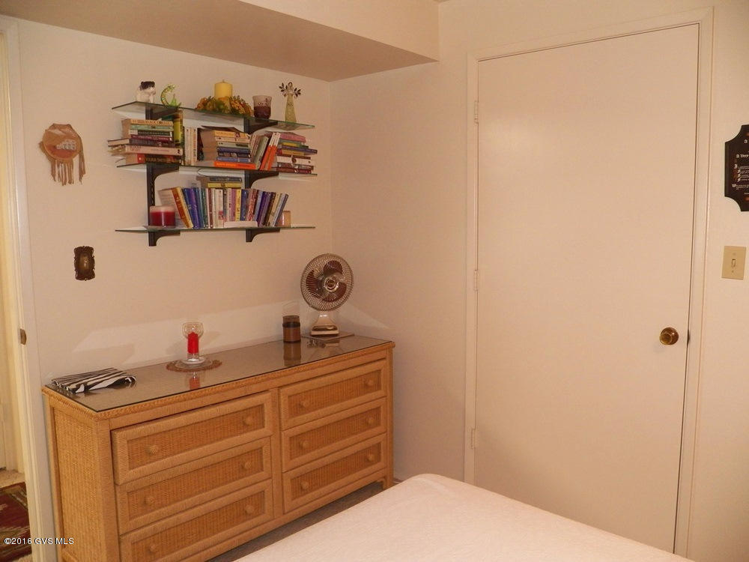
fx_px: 606
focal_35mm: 28
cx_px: 374
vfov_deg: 49.7
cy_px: 281
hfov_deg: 63.4
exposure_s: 1/30
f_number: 2.8
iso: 400
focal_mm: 4.9
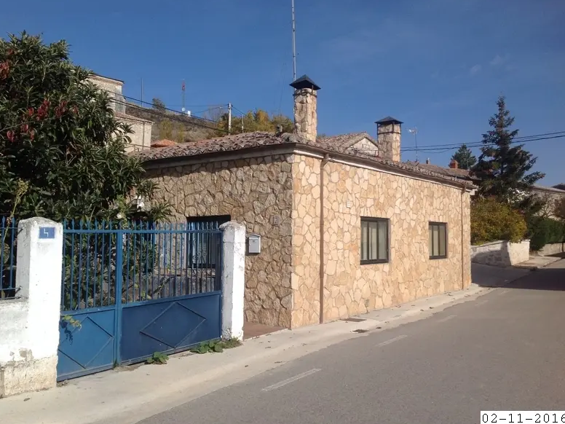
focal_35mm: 36
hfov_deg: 51.4
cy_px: 208
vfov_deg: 39.7
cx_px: 285
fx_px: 588
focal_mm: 4.28
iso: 50
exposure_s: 1/3788
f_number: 2.4
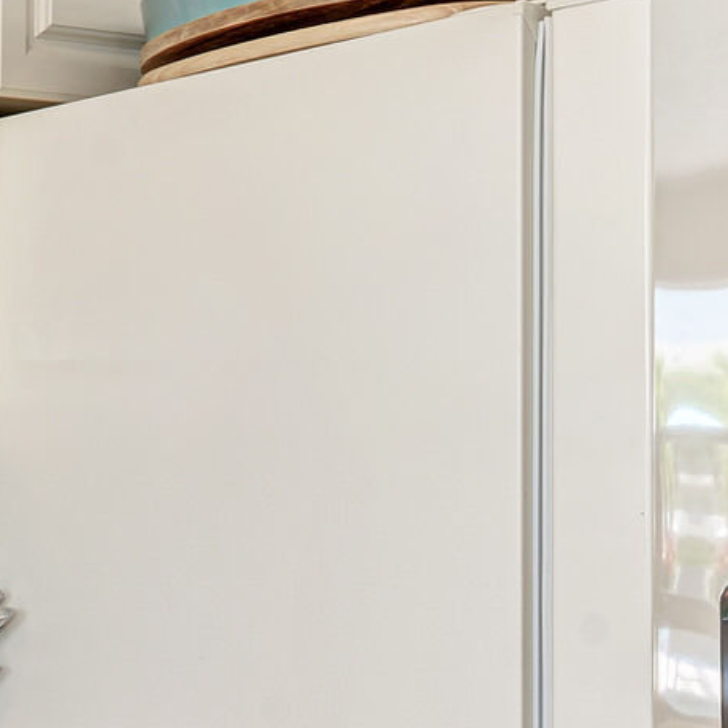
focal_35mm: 57
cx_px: -950
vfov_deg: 30.0
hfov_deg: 16.0
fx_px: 1356
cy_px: 419
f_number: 7.1
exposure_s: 1/30
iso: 100
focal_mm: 14
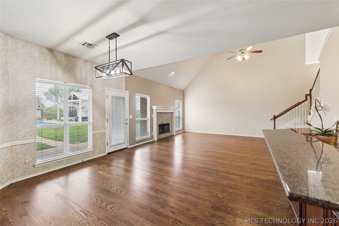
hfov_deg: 101.9
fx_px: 137
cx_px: 170
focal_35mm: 15
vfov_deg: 78.8
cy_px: 113
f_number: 2.8
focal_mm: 14.6
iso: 400
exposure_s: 1/250
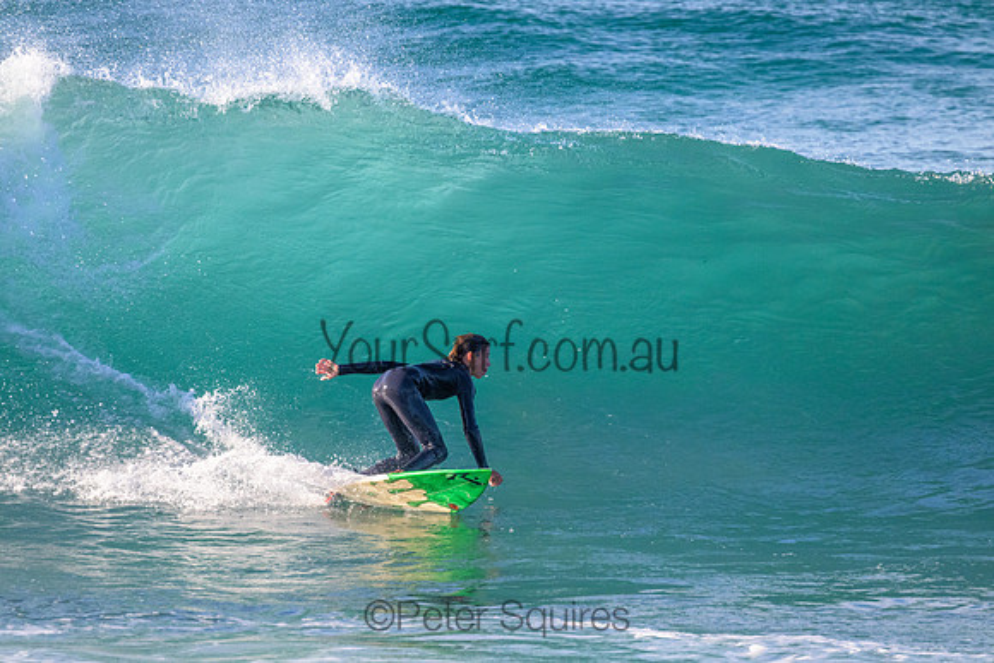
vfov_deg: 2.2
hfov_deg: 3.3
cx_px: 497
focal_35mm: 630
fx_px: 17398
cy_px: 332
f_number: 11
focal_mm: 630
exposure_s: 1/2000
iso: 4000
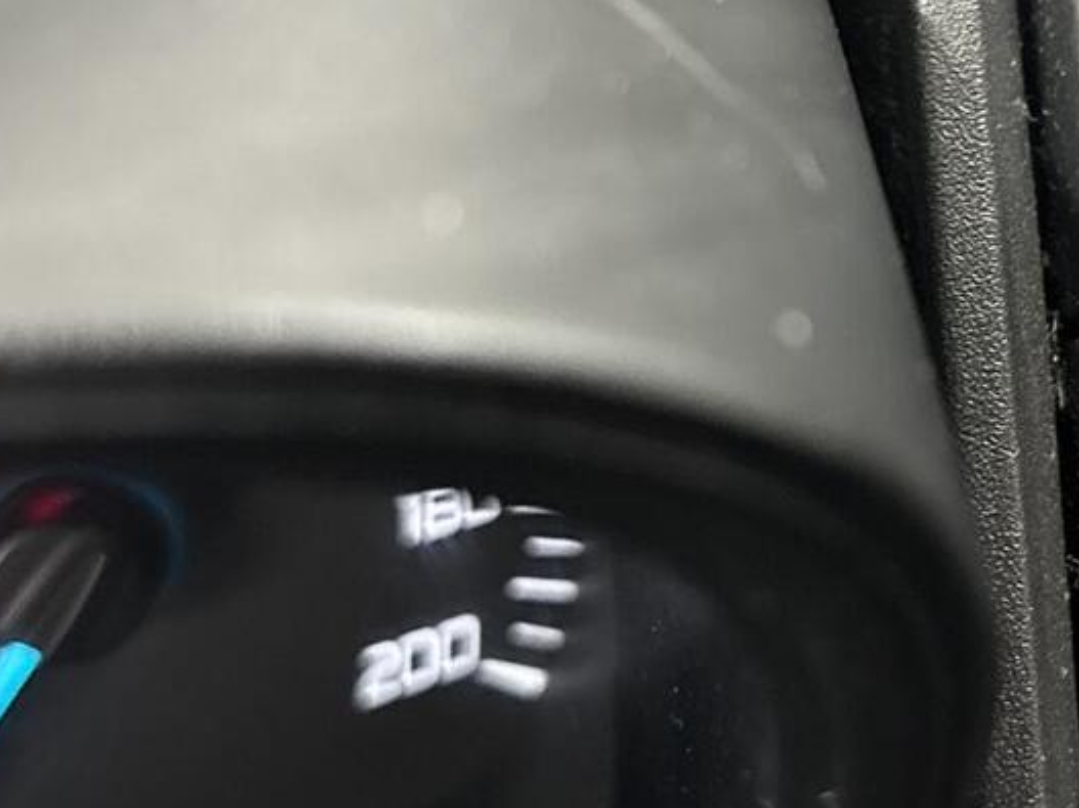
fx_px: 2213
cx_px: 827
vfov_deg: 20.5
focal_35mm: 71
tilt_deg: -47.9
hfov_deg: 27.0
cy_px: 184
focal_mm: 5.96
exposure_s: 1/50
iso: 500
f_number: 1.6
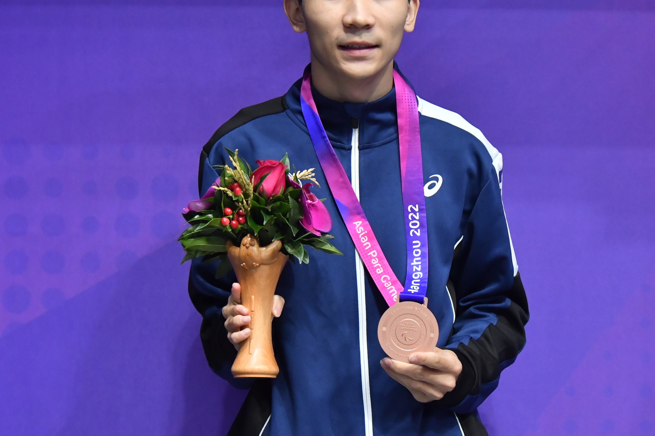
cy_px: 159
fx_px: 1419
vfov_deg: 17.5
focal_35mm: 78
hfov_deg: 26.0
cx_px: 370
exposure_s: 1/640
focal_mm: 38
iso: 2000
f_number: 4
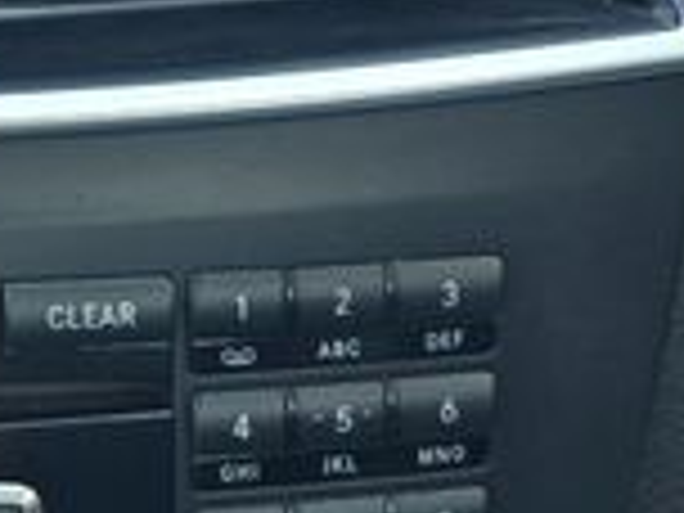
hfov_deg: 16.6
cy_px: -238
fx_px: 1917
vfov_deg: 14.3
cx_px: -572
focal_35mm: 97
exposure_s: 1/60
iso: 80
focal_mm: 6.3
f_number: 1.7
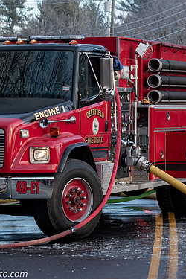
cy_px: 139
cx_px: 116
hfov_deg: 8.1
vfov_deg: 12.1
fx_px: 1317
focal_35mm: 170
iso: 640
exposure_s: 1/500
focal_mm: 55
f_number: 5.6
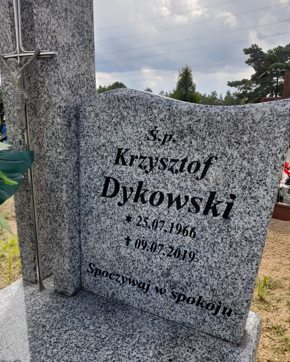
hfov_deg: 53.2
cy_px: 181
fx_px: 290
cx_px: 148
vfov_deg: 64.1
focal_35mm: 27
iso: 20
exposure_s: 1/532
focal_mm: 4.6
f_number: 2
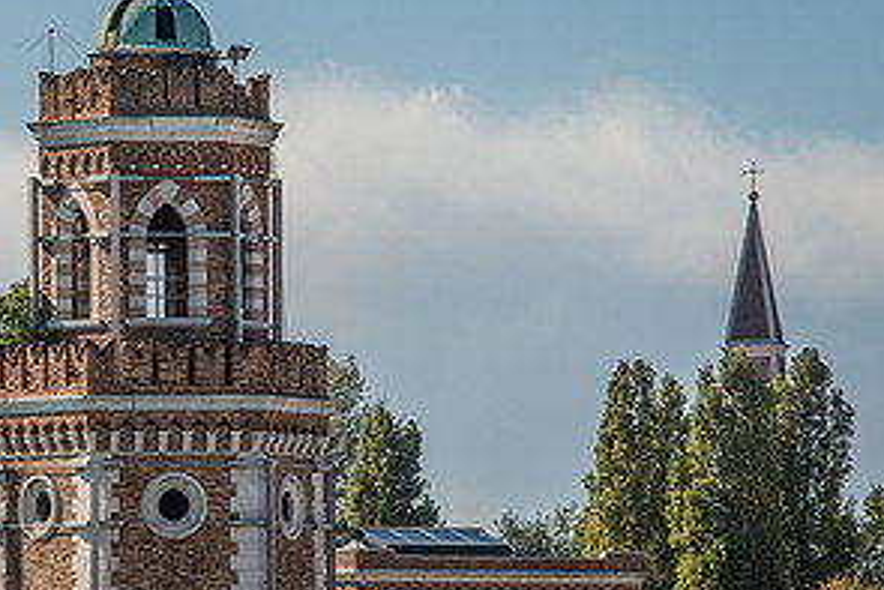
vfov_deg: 3.2
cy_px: 476
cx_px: 217
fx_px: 10490
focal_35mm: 427
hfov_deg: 4.8
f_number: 9
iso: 500
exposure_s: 1/1250
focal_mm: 180
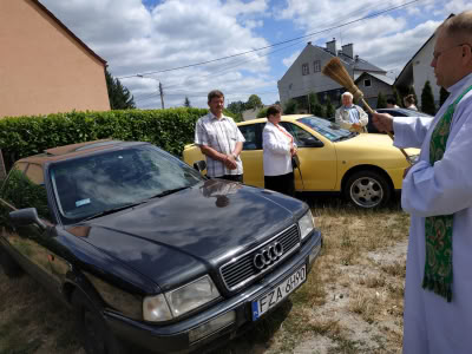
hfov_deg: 71.6
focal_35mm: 24
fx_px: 327
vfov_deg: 56.8
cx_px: 236
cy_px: 177
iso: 125
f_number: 1.9
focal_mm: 3.94
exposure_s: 1/3048
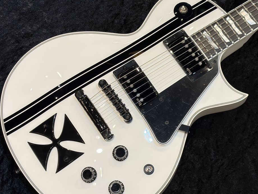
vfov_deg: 20.2
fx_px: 544
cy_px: 106
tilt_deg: -69.7
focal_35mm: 73
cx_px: 153
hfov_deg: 26.6
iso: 64
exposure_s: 1/60
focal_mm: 5.96
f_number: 1.6
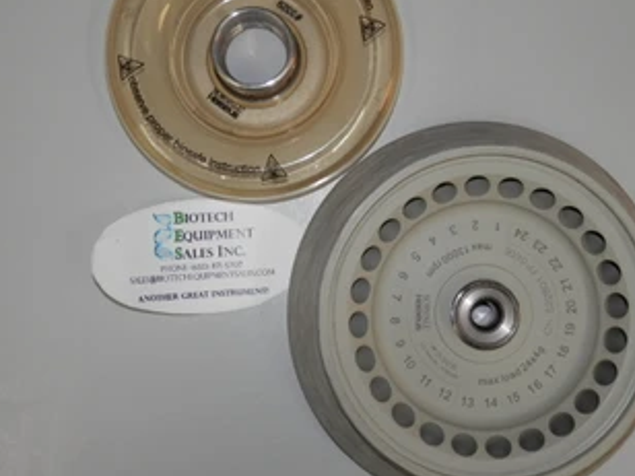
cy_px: 185
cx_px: 346
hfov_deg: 36.8
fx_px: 954
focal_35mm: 52
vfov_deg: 28.0
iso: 100
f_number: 3.7
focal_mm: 7.3
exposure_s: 1/40
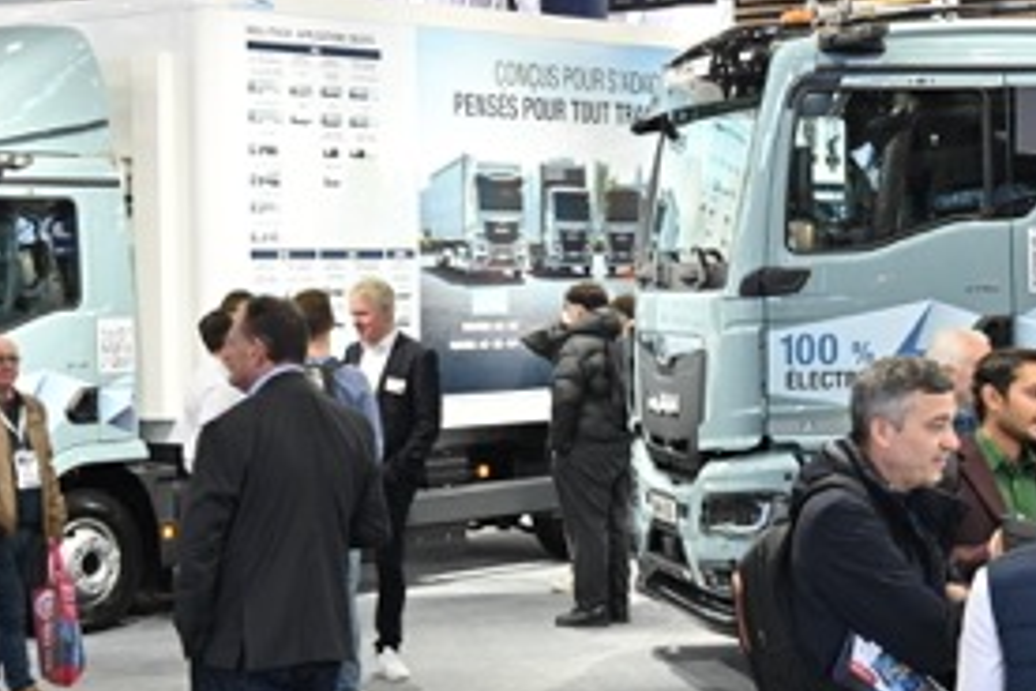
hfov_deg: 23.1
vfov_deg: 15.5
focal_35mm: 88
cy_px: 377
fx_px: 2532
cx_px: 574
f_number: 4.8
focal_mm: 38
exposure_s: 1/80
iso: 720
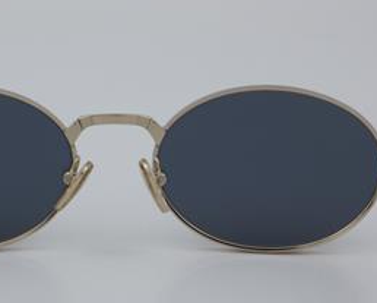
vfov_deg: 12.9
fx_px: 1337
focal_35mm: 120
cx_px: 115
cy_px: 158
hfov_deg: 16.0
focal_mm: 55
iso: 100
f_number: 32
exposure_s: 1/4
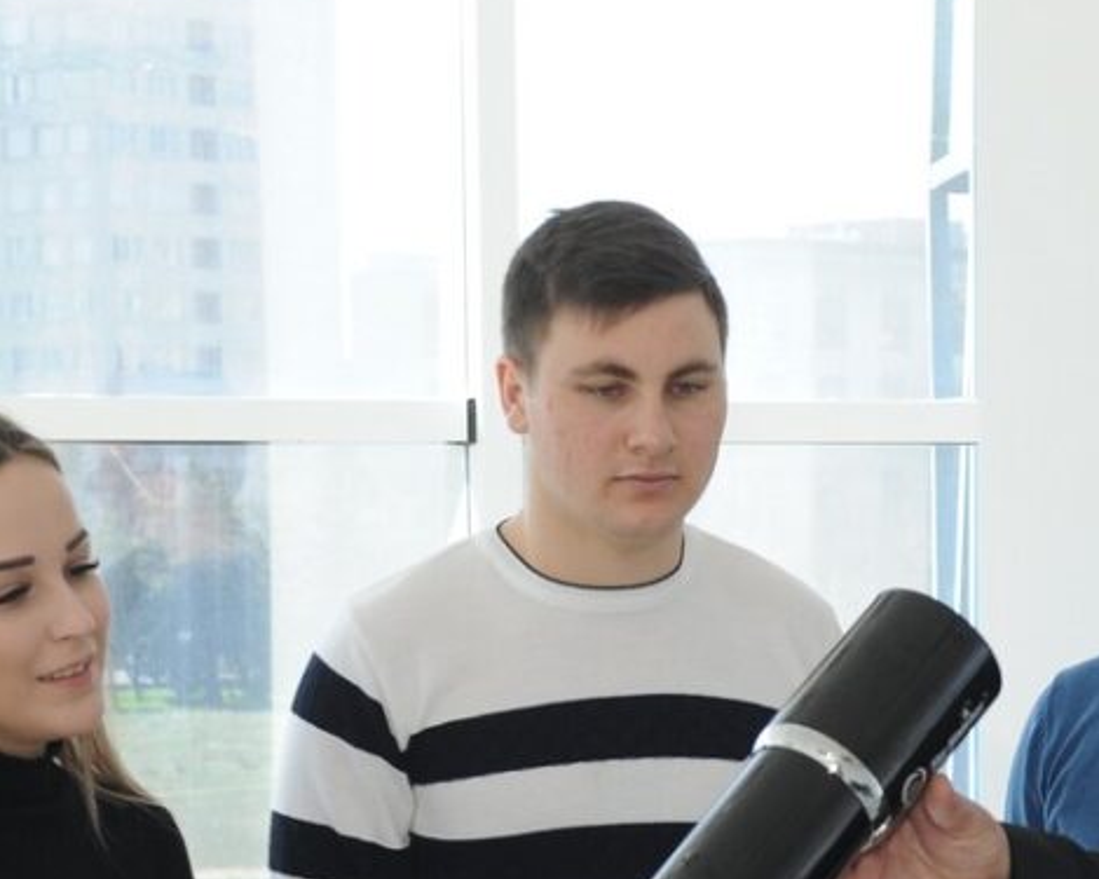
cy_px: 975
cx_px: 860
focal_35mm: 123
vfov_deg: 12.3
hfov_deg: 15.6
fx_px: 4000
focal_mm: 40
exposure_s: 1/100
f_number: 5.6
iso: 500
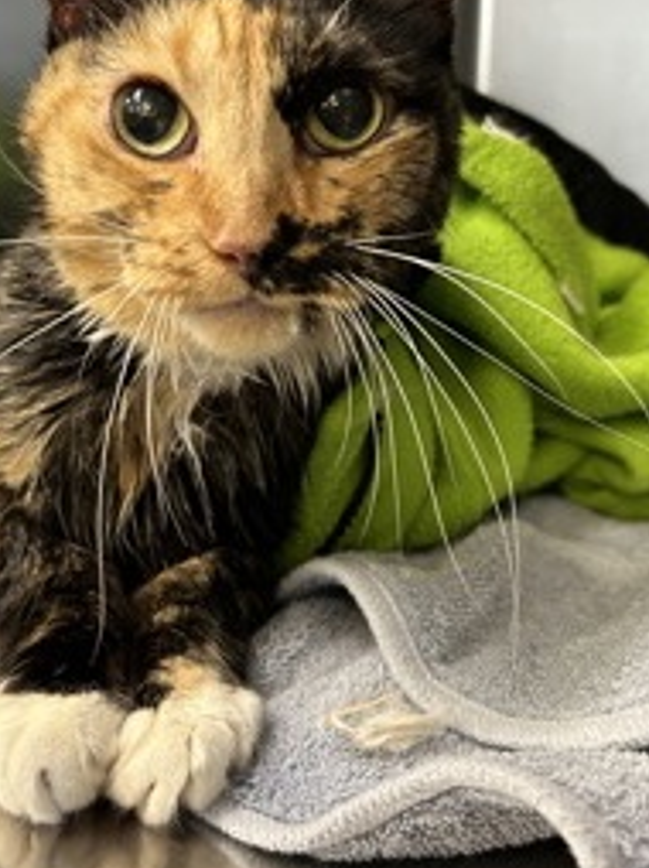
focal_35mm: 43
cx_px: 207
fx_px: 1077
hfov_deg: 33.2
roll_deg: -0.6
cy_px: 325
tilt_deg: -9.0
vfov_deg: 43.5
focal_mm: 5.7
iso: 250
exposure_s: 1/60
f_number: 1.5
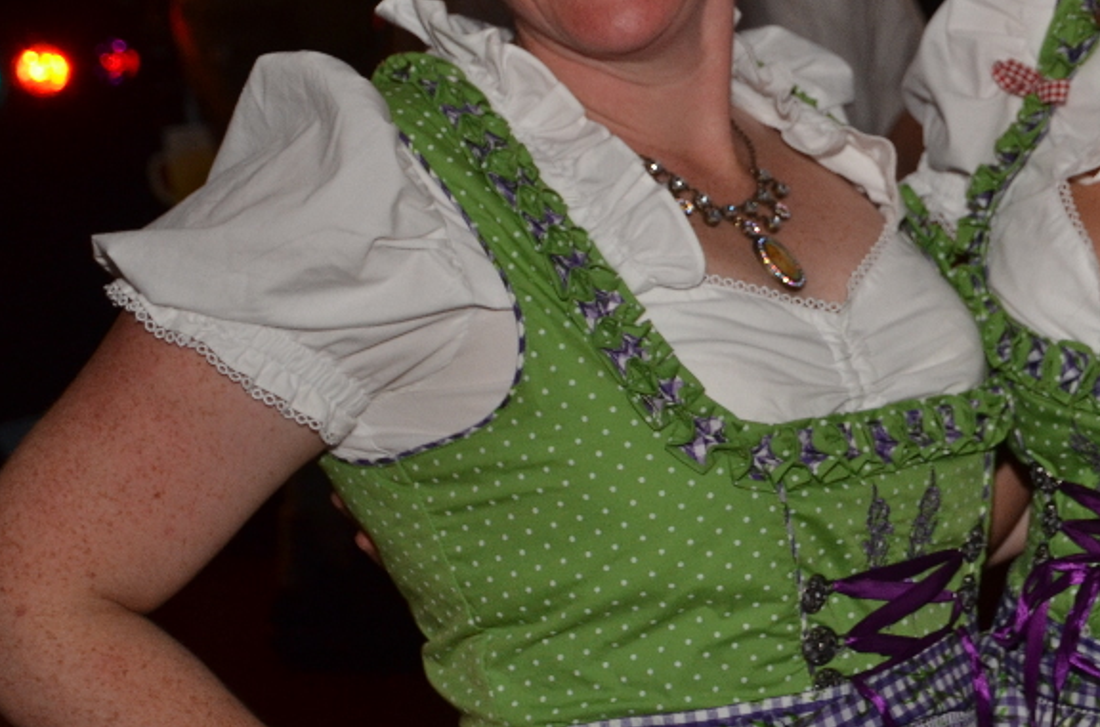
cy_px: 57
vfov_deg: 11.1
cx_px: 1081
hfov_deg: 16.5
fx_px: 3719
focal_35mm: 122
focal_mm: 38
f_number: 4.8
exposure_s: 1/60
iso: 800
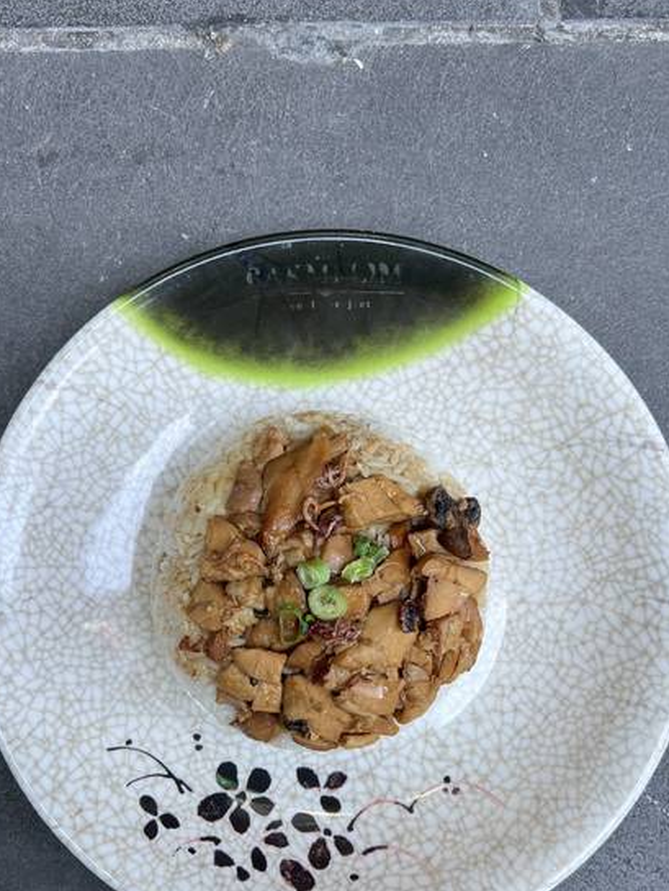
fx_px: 902
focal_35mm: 35
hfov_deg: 40.7
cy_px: 580
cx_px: 326
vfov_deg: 51.8
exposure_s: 1/100
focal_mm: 5.7
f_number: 1.5
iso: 32
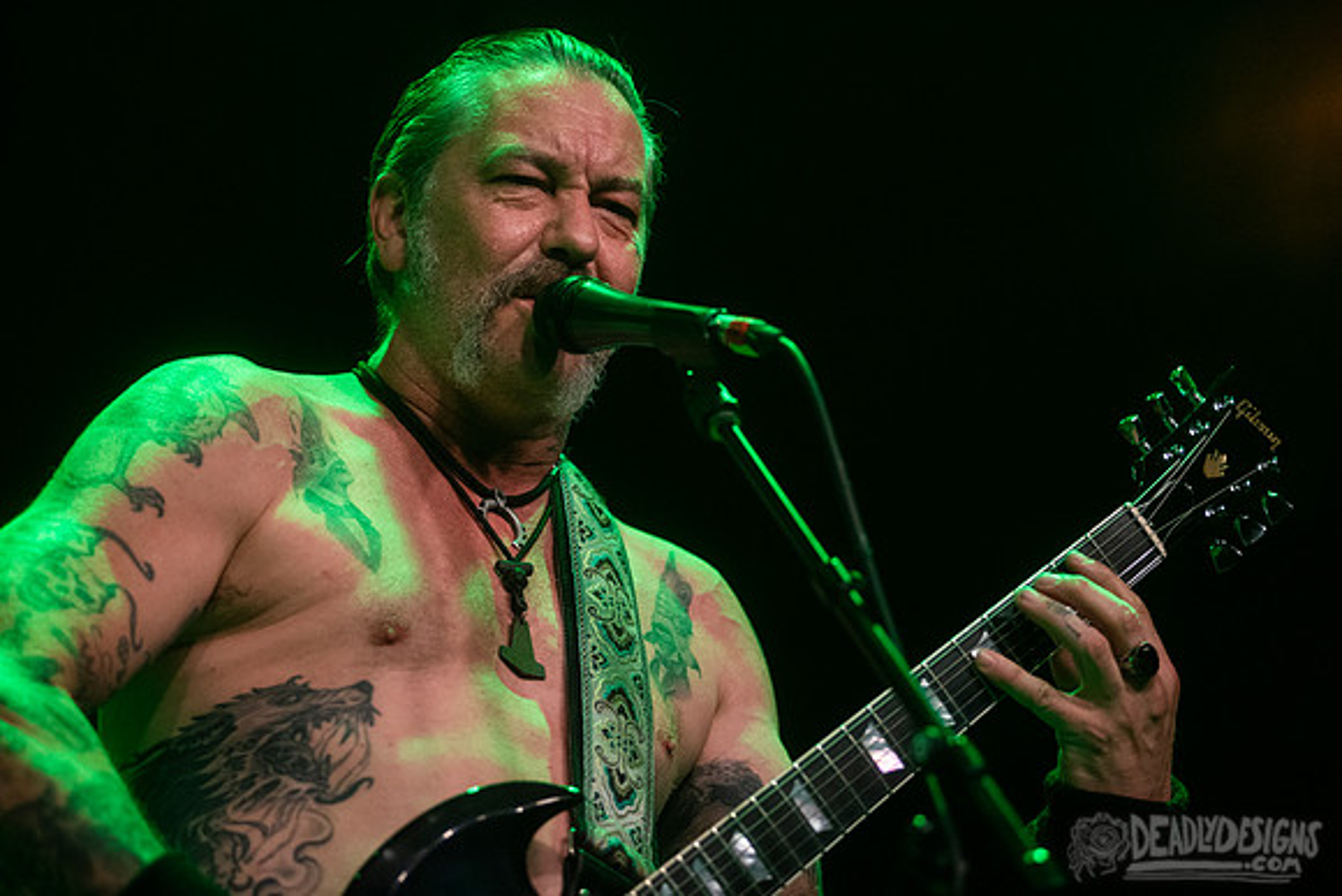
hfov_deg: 18.6
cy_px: 448
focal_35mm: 110
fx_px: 4101
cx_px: 671
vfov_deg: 12.5
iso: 2500
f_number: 3.2
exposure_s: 1/125
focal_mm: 110
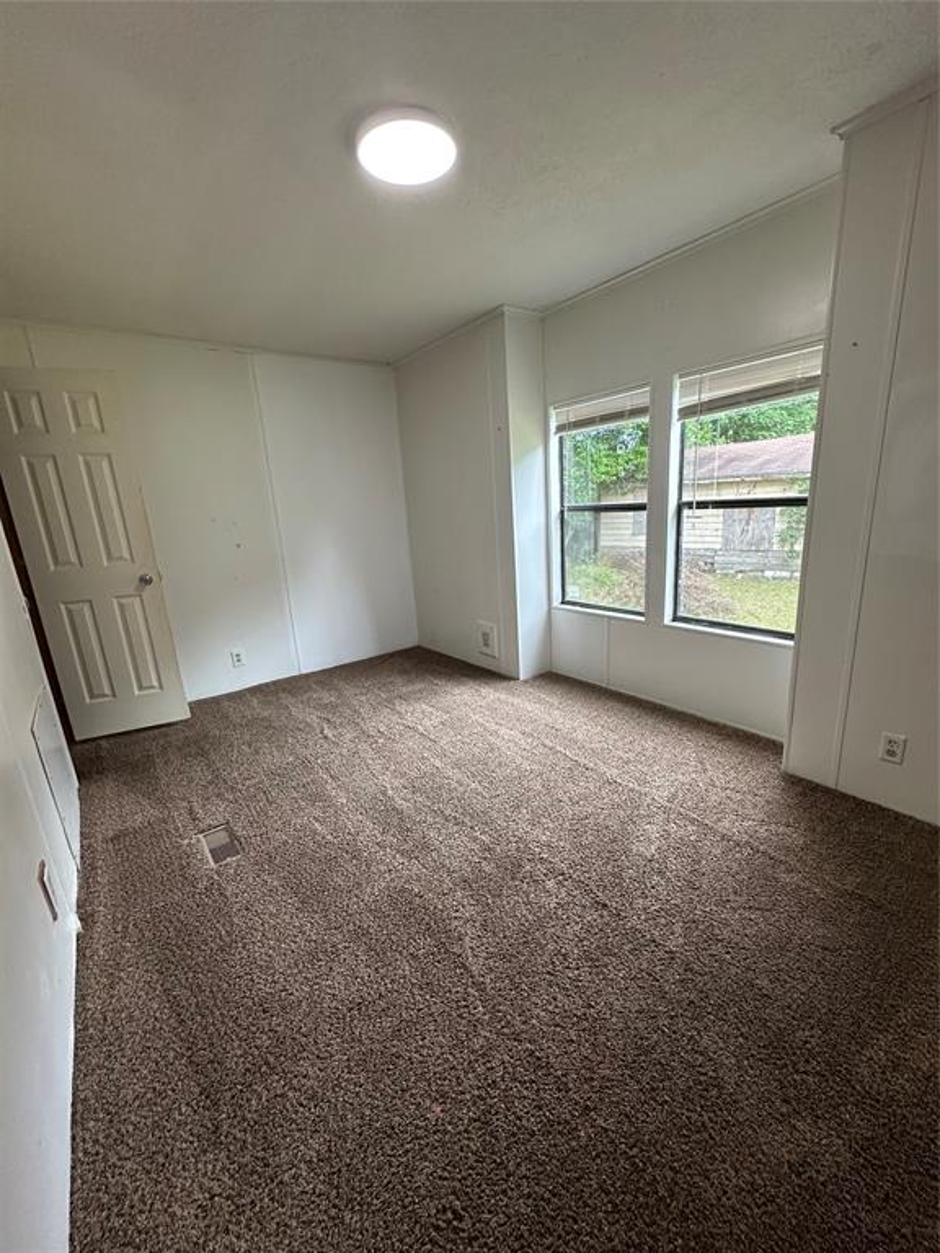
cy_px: 626
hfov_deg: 85.7
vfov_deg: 102.1
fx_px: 507
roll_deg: +3.0
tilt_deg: -13.7
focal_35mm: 14
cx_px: 470
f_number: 2.2
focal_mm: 2.22
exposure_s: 1/120
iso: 200
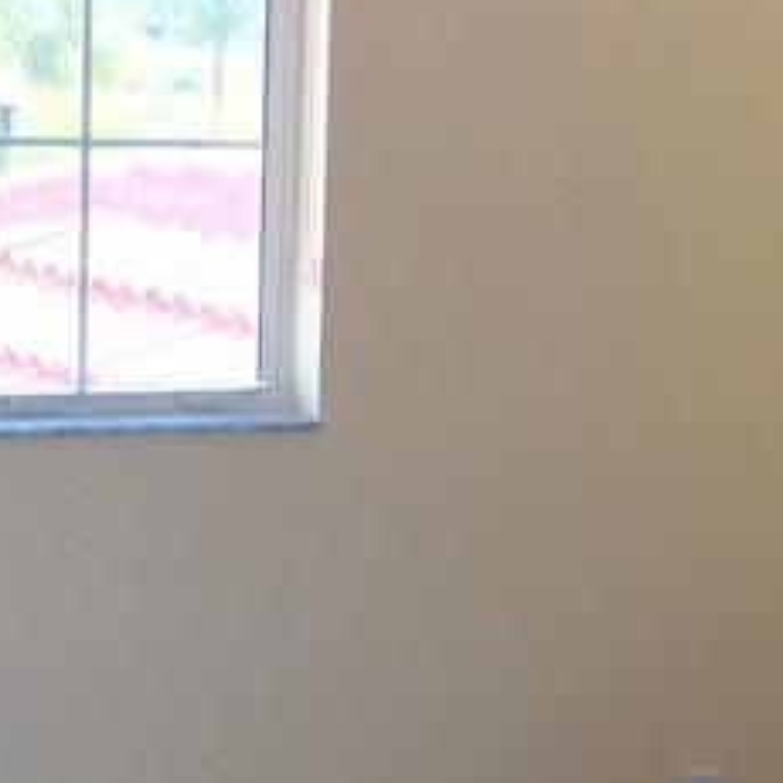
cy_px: 504
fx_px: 2917
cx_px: 473
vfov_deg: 15.3
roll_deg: -2.3
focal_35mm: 114
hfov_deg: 15.3
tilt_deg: -9.8
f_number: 2.2
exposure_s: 1/50
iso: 25
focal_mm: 4.15
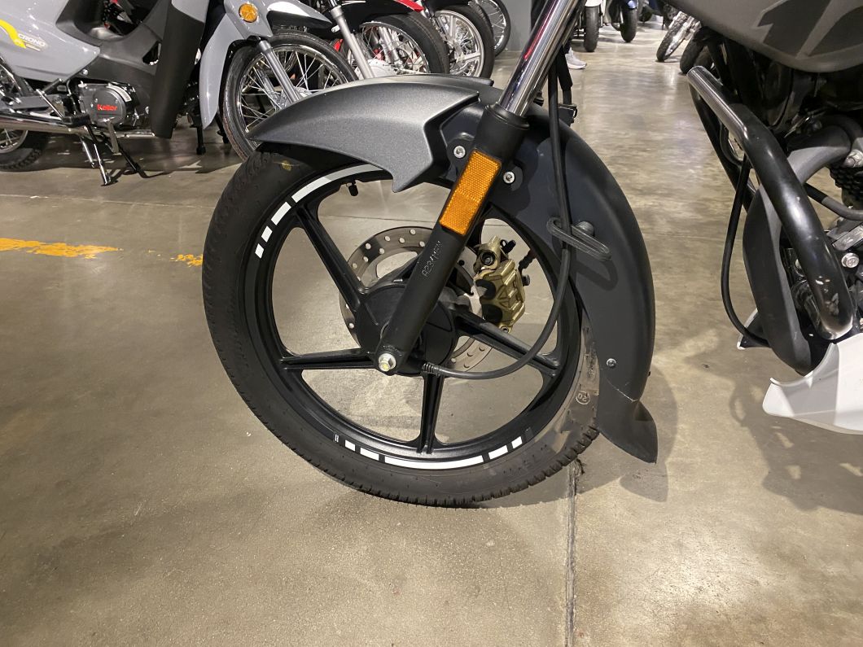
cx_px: 432
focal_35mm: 26
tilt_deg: -27.8
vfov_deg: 53.1
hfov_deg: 67.3
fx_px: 648
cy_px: 324
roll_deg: -1.9
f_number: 1.8
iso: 400
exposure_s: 1/50
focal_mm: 4.25
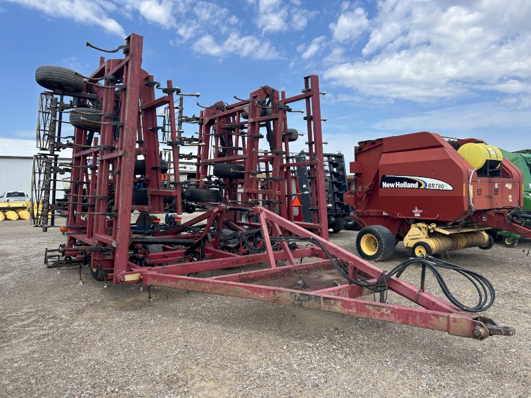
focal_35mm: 26
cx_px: 266
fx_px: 399
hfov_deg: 67.3
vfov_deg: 53.1
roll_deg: +1.4
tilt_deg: -1.5
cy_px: 199
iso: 50
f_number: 1.5
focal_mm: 5.7
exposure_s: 1/2404
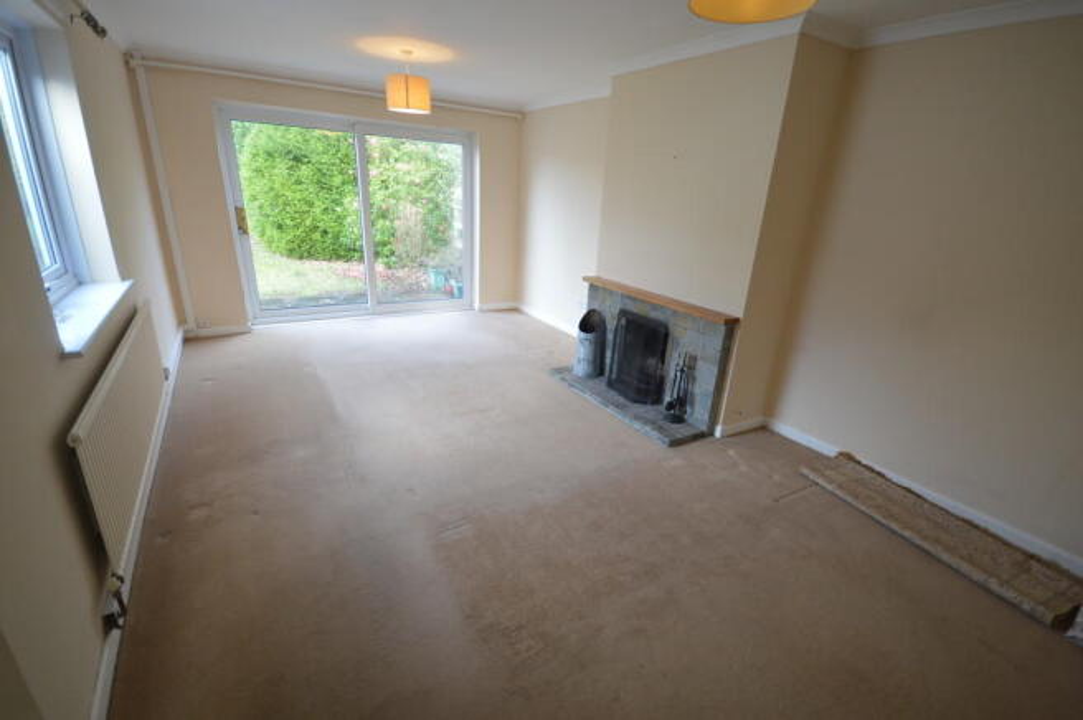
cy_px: 360
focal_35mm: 15
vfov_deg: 77.2
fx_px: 451
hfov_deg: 100.4
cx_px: 542
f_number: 4
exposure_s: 1/60
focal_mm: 10
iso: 500
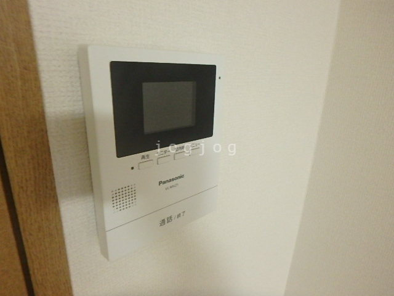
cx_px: 197
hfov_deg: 79.0
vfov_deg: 63.4
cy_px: 148
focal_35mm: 21
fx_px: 239
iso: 800
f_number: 3.5
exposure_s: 1/8
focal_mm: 3.7
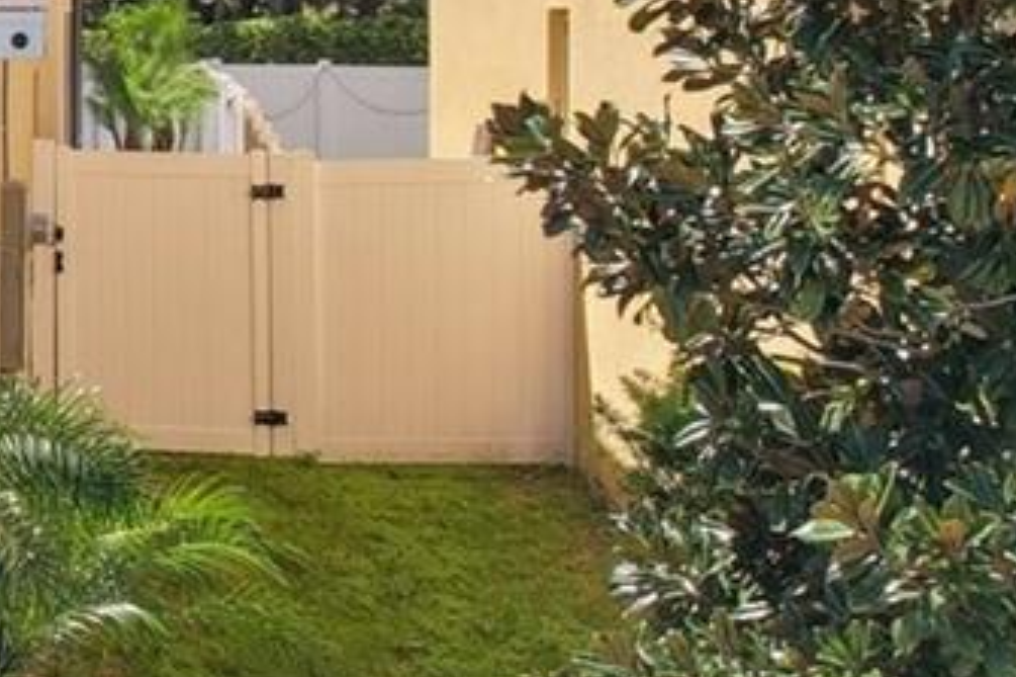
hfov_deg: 16.1
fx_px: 2962
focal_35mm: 105
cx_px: -867
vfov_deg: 12.8
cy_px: -46
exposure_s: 1/400
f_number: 2.8
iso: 100
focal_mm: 8.4
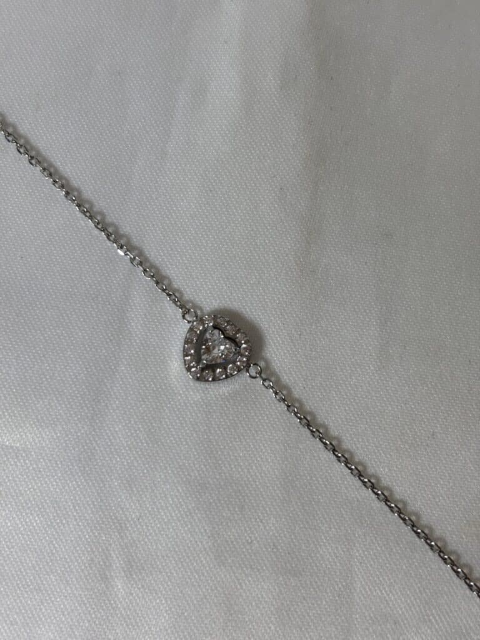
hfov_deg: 28.0
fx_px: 961
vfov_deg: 36.8
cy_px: 320
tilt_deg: -79.7
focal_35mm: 52
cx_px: 240
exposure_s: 1/159
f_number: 1.6
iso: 25
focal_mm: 5.96
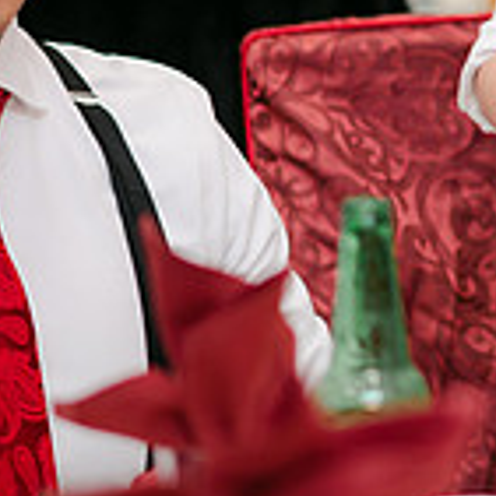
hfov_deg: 5.8
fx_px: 4831
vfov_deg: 5.9
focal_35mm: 298
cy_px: -14
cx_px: 644
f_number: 2
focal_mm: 85
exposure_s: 1/125
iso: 320
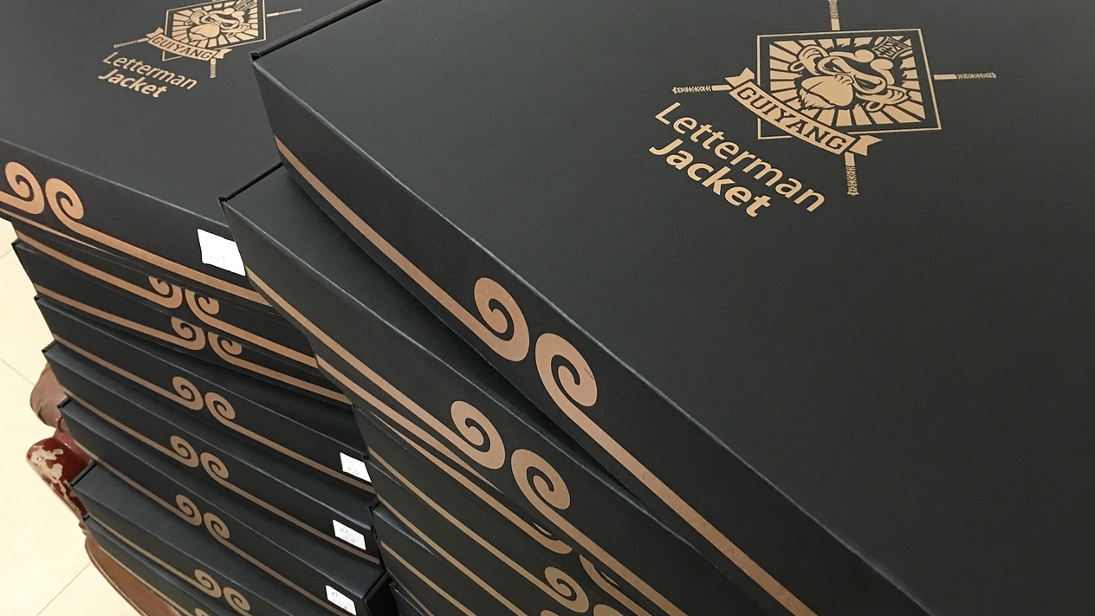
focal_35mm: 32
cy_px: 348
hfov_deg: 61.0
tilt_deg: -56.2
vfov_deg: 36.6
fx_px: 929
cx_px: 541
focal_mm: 4.15
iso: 80
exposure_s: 1/4
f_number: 2.2
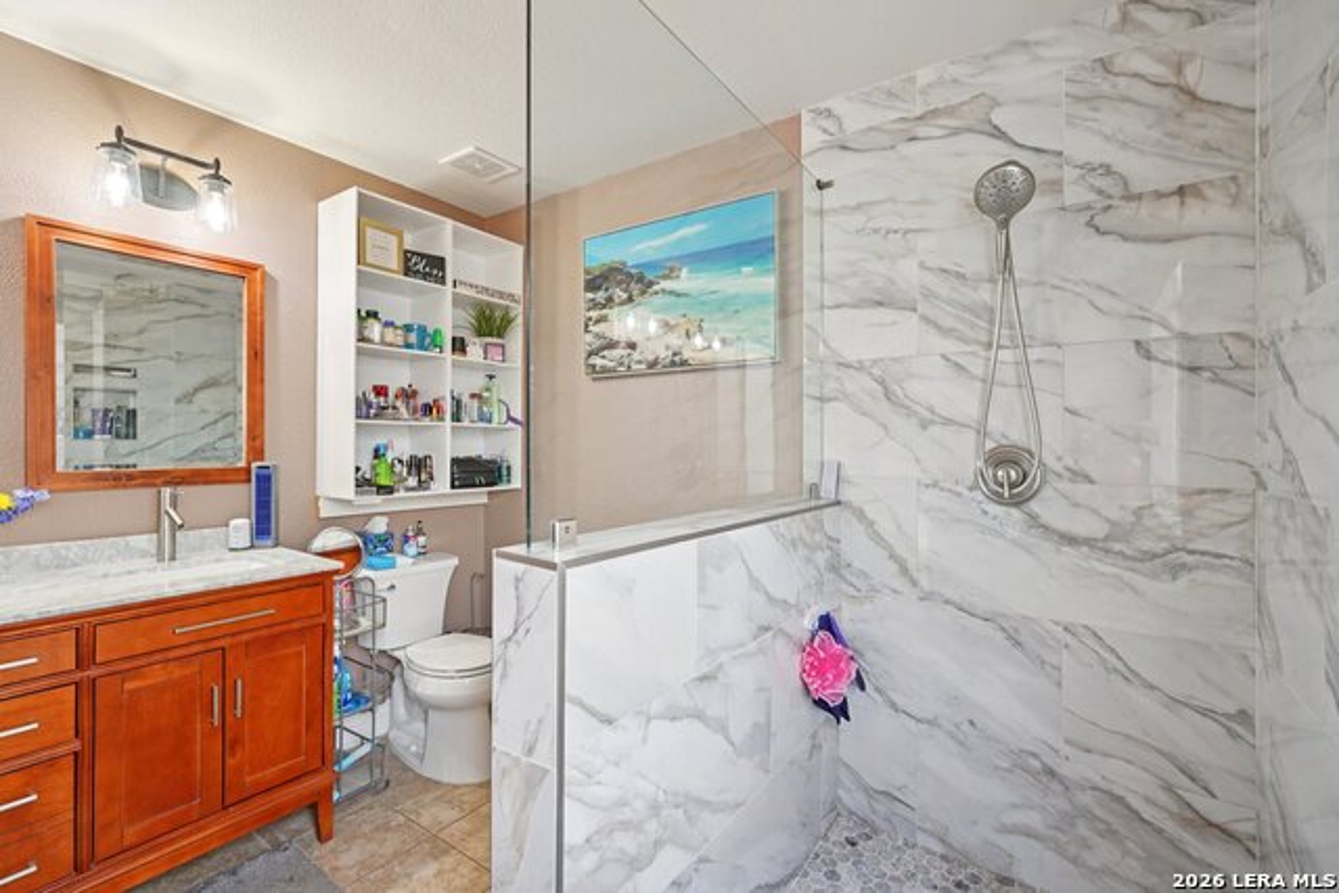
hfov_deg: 95.0
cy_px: 446
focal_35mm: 16
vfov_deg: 72.1
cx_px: 670
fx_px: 614
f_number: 8
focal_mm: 16.5
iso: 400
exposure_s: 1/6
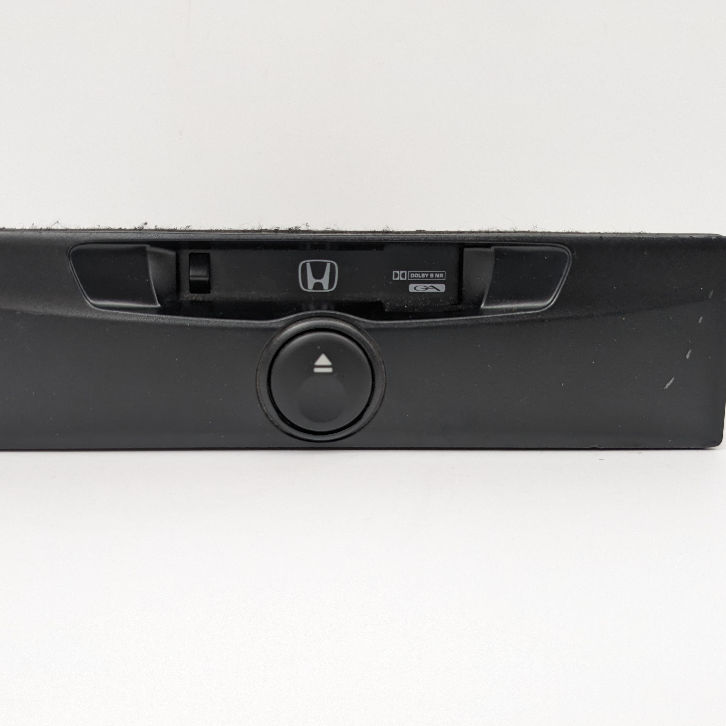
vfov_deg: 51.1
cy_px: 363
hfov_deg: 50.9
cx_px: 314
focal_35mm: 32
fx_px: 759
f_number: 1.73
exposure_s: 1/120
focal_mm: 4.38
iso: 103
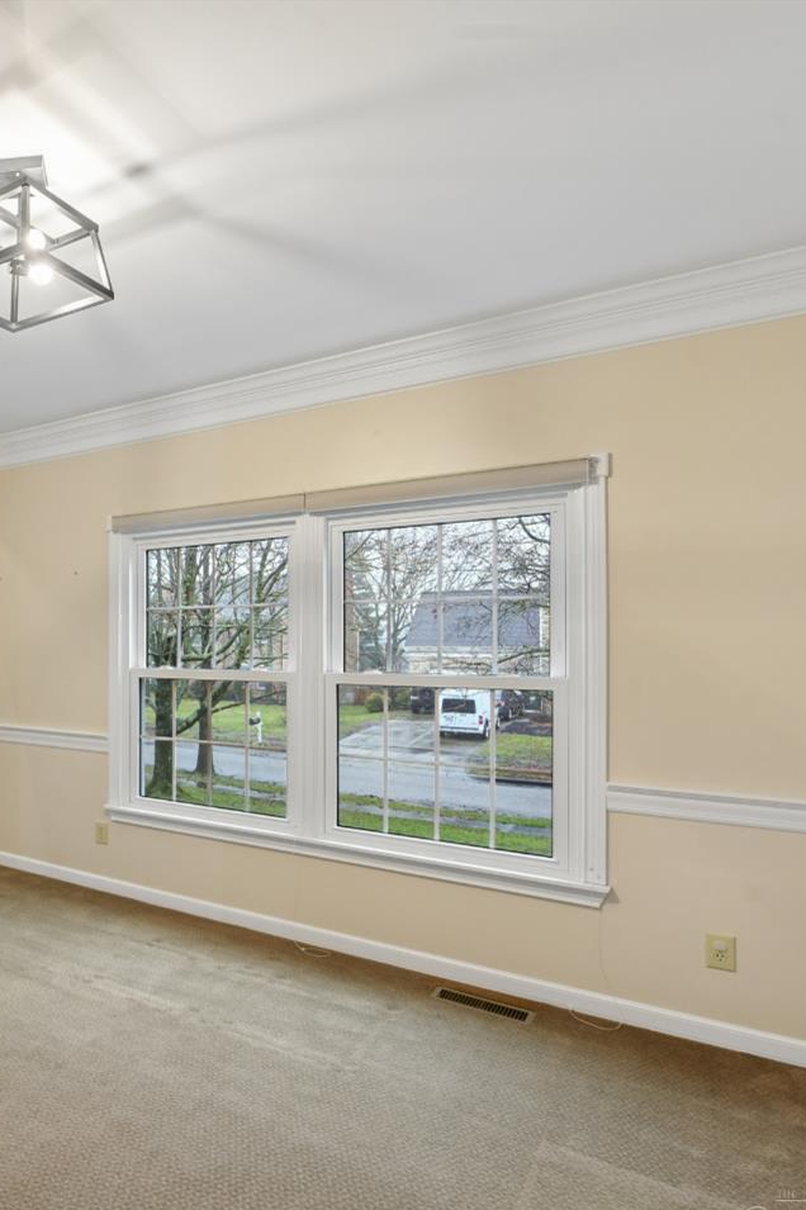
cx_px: -13
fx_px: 739
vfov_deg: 78.6
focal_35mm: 22
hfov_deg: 46.9
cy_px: 630
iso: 400
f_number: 8
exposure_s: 1/8
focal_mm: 14
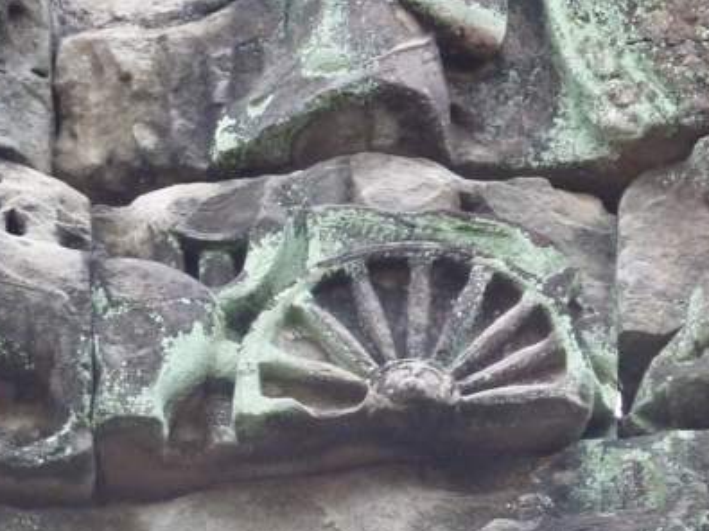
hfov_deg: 8.4
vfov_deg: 6.3
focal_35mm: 235
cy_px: 506
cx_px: 350
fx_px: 4812
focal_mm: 15.8
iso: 400
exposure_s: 1/25
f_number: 4.3
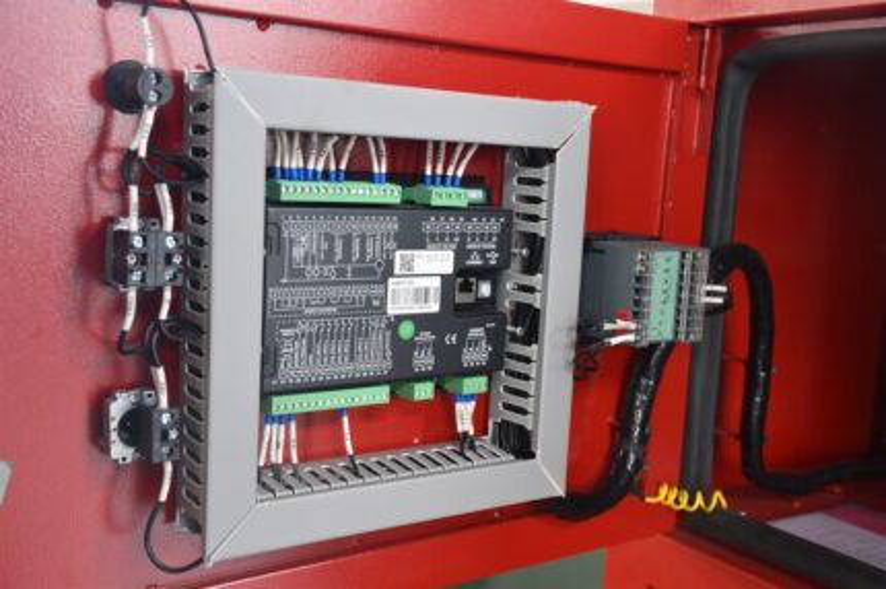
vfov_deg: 29.8
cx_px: 443
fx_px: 1107
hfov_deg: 43.6
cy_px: 294
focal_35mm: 45
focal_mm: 30
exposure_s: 1/60
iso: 450
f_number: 4
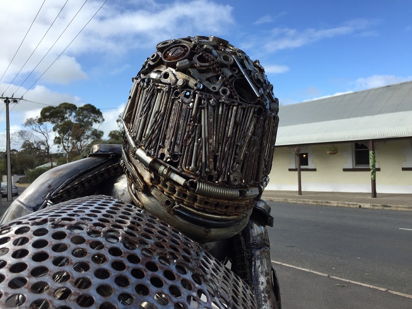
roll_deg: +1.7
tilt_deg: +0.9
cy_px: 154
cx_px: 206
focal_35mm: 29
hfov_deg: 61.7
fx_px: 345
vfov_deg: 48.2
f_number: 2.2
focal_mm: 4.15
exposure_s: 1/1412
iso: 32
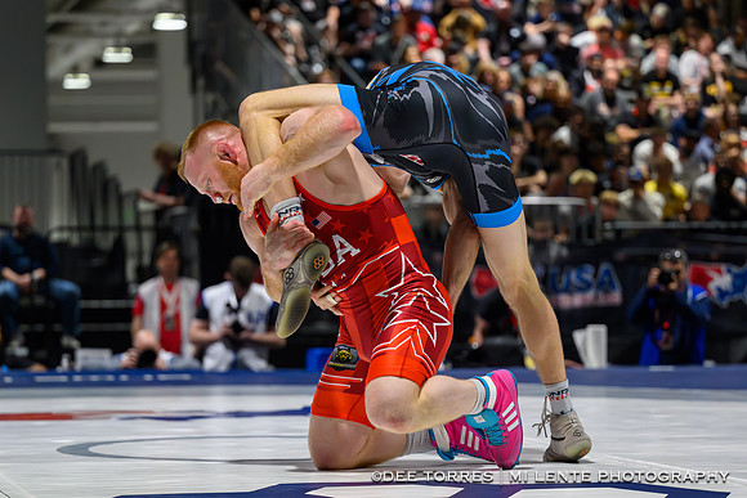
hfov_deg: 17.5
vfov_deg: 11.7
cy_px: 288
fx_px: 2432
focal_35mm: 117
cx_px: 359
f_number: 2.8
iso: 5600
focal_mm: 94
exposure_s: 1/640
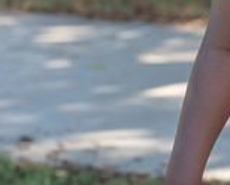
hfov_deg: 8.2
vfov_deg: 6.7
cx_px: 371
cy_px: -65
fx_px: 1556
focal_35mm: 228
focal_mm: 50
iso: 100
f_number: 2.8
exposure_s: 1/400
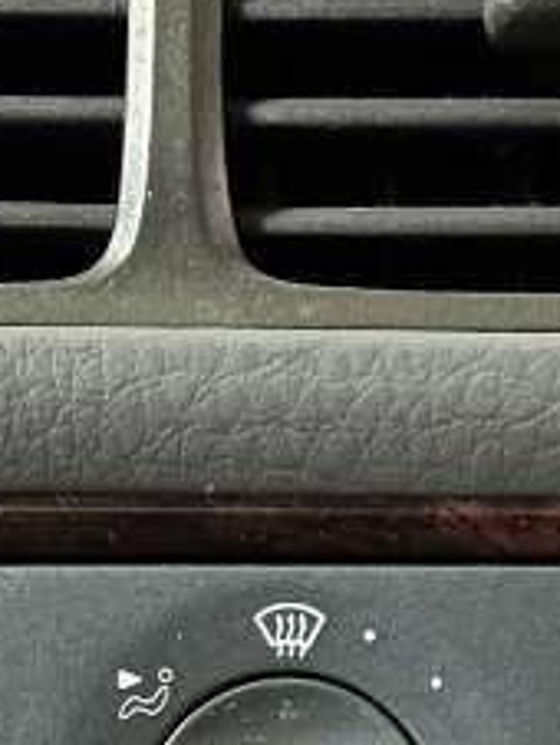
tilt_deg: -25.6
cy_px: 1549
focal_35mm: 124
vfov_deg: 13.4
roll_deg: -0.2
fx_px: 2670
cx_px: 389
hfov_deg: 12.0
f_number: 1.6
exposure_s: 1/15
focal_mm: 5.1
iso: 640
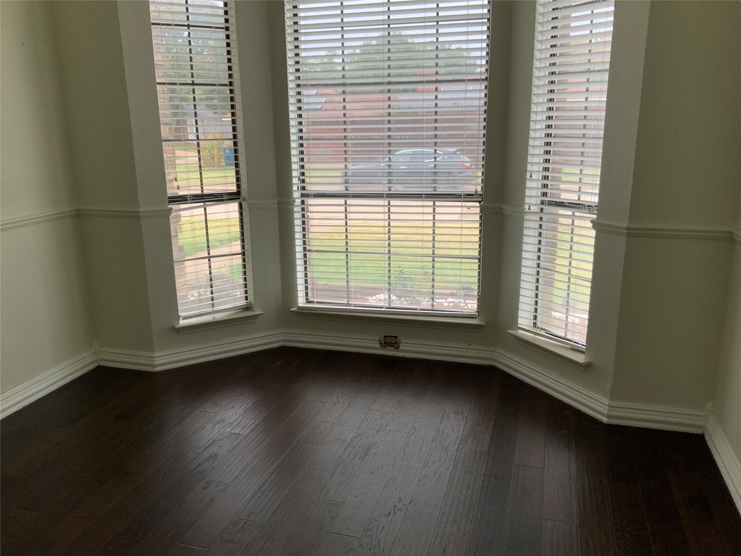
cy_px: 278
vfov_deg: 48.2
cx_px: 370
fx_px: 621
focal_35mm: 29
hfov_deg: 61.7
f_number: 1.8
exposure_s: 1/60
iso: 50
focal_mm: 3
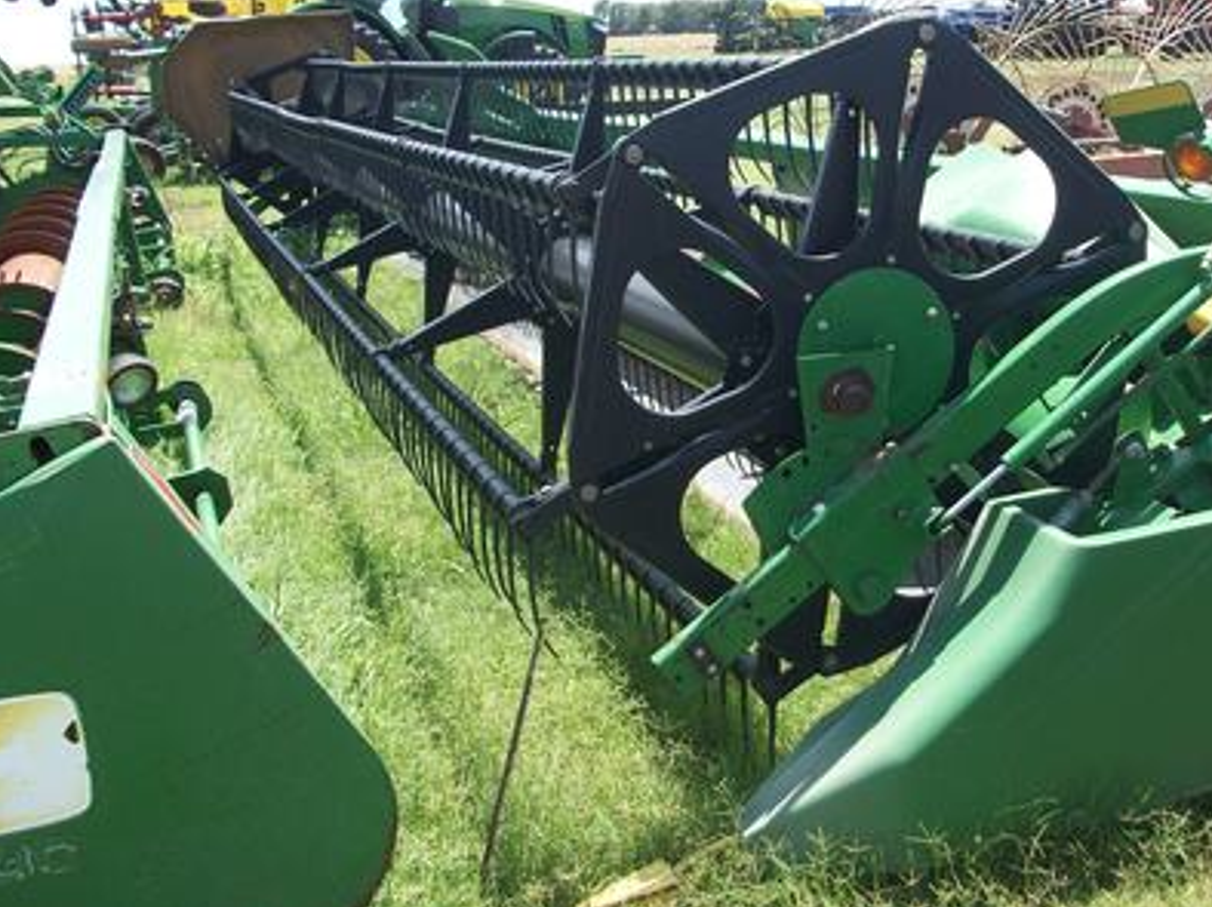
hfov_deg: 39.9
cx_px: 824
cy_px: 347
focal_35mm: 47
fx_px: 1645
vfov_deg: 30.7
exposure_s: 1/452
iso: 64
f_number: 2.8
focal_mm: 5.7
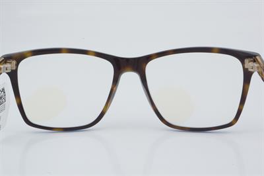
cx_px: 132
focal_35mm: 82
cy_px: 88
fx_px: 604
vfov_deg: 16.5
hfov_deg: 24.6
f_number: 32
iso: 100
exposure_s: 1/3
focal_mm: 55
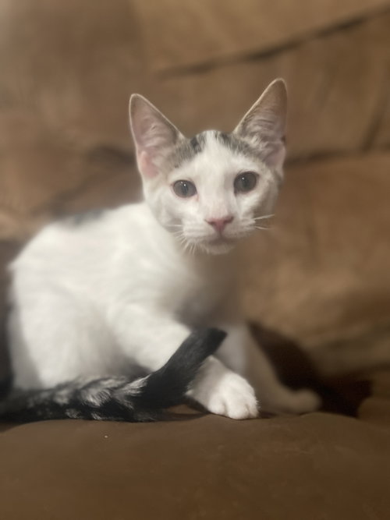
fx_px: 391
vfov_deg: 67.3
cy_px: 260
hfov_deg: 53.0
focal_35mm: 26
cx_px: 195
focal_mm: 5.1
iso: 500
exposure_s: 1/40
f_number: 1.6
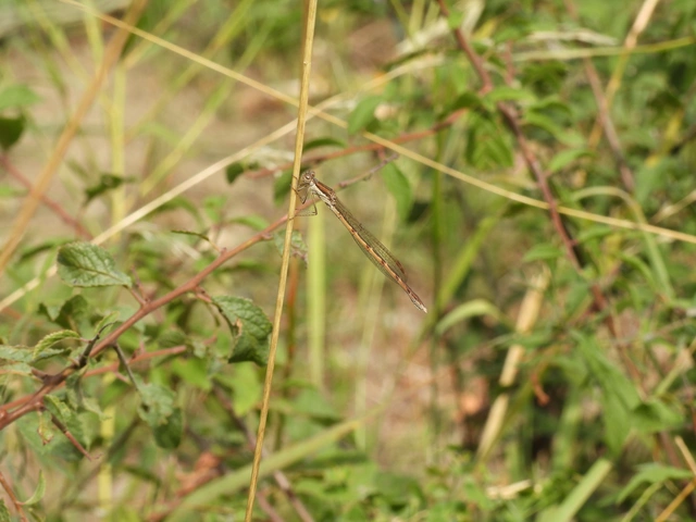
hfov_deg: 11.6
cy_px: 261
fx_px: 3418
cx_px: 348
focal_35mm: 170
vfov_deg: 8.7
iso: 100
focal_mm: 30.3
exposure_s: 1/250
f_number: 6.3
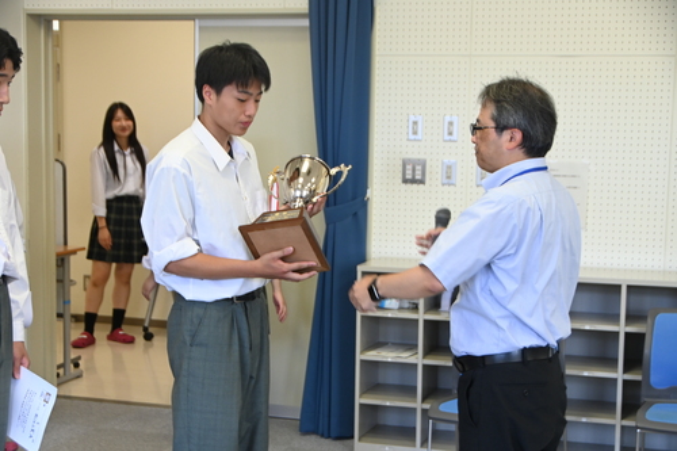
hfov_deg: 29.3
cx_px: 338
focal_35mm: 69
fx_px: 1297
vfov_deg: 19.7
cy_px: 226
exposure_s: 1/125
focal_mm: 46
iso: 900
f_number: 4.5
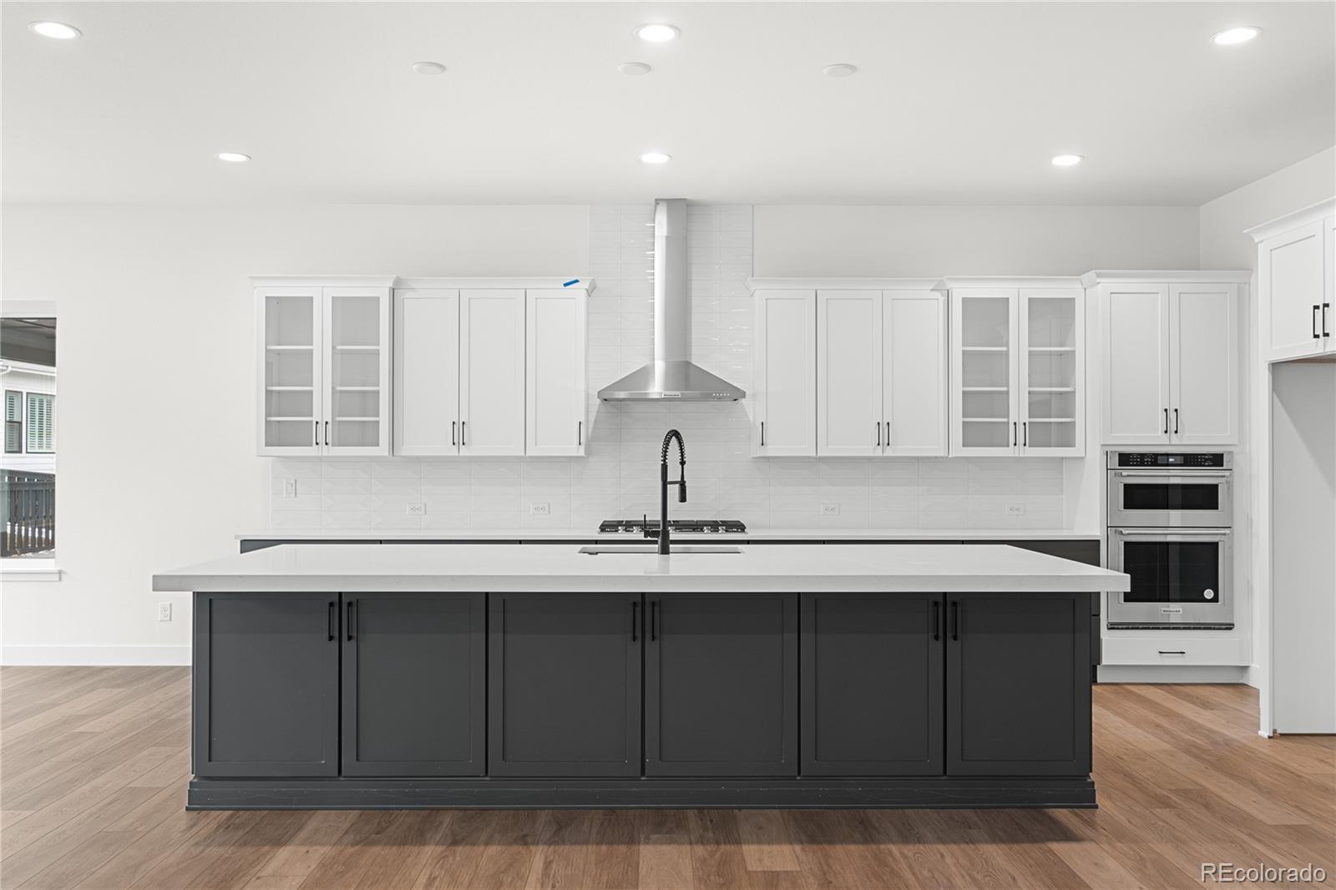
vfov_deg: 44.9
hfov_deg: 63.7
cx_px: 668
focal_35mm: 29
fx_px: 1076
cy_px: 445
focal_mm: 19.5
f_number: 8
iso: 160
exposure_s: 1/1.25
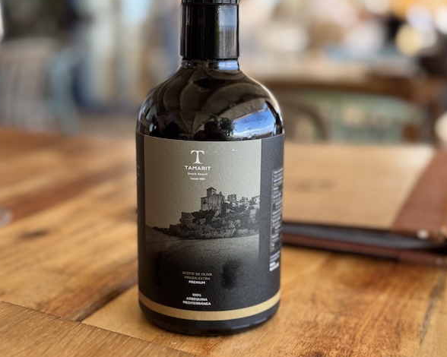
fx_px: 674
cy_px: 179
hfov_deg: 36.7
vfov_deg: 29.7
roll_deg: -0.1
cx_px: 231
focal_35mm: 51
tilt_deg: -12.8
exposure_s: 1/270
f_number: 1.78
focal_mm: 6.76
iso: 64
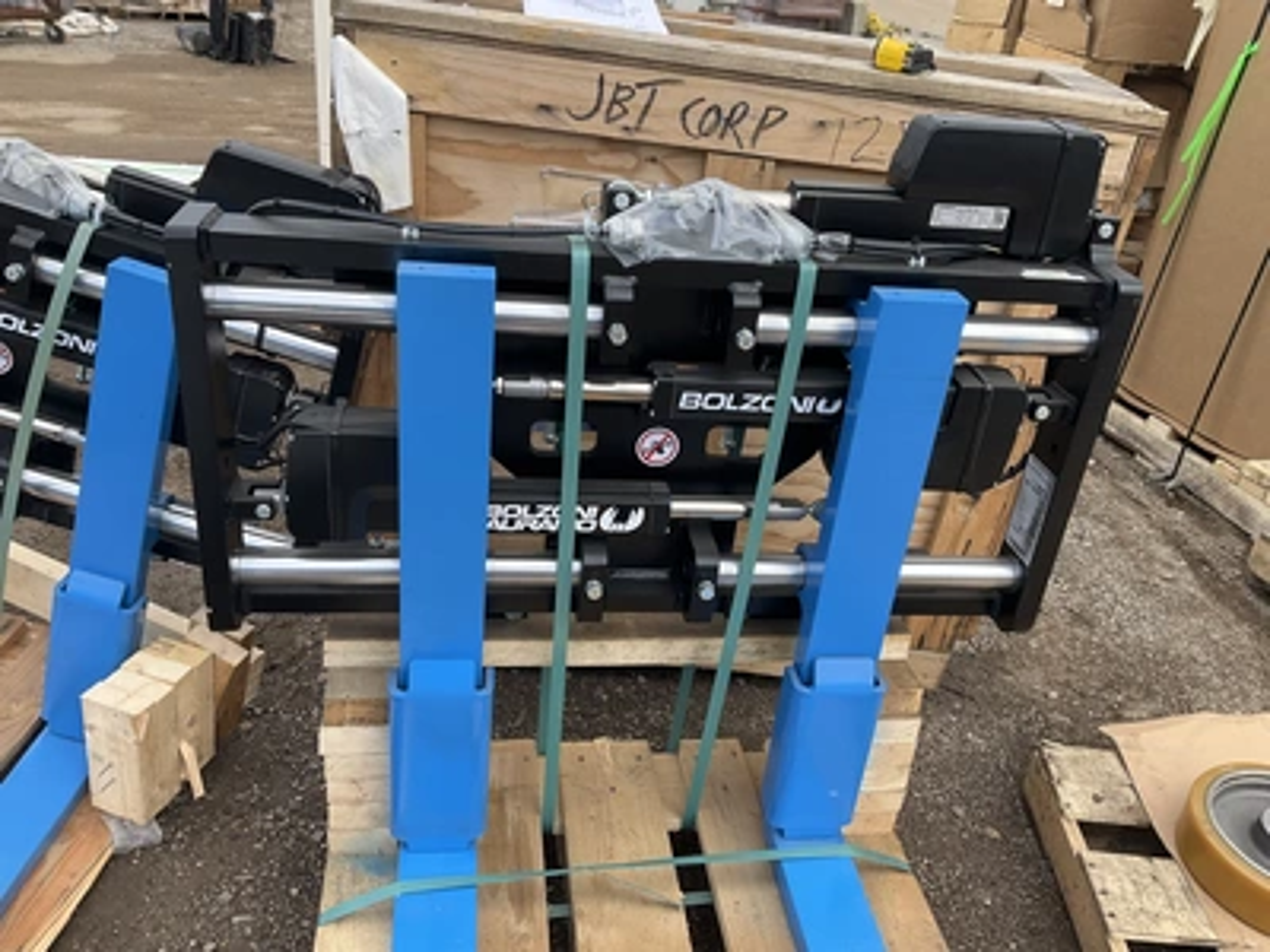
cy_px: 476
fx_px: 1064
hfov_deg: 61.7
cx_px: 635
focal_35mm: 29
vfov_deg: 48.2
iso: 25
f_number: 1.8
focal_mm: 3
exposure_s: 1/461
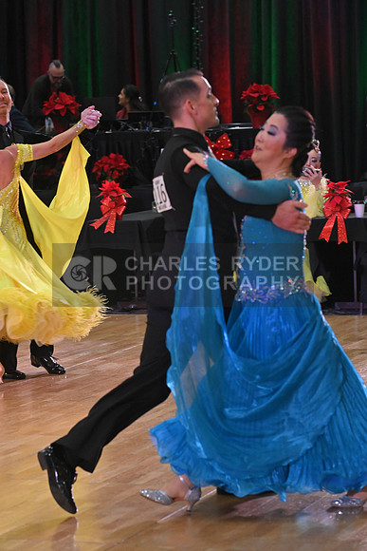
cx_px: 184
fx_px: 1987
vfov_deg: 15.8
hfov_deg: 10.6
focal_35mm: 130
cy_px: 276
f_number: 5.6
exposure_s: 1/400
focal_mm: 130
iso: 3200
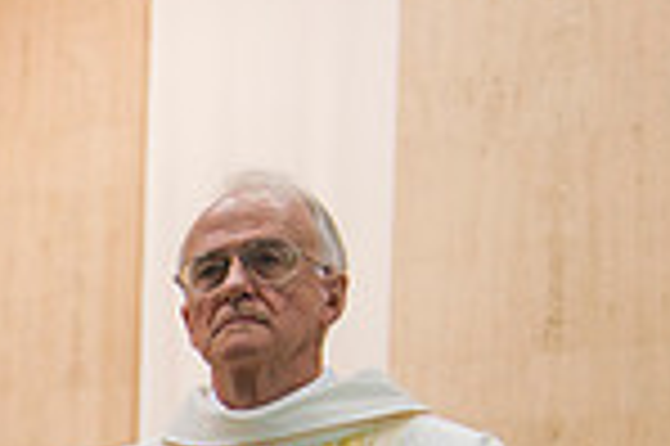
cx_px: -589
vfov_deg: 8.9
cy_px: 766
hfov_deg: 12.5
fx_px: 2751
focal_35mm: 148
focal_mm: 38
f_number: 2.8
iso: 2000
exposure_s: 1/100
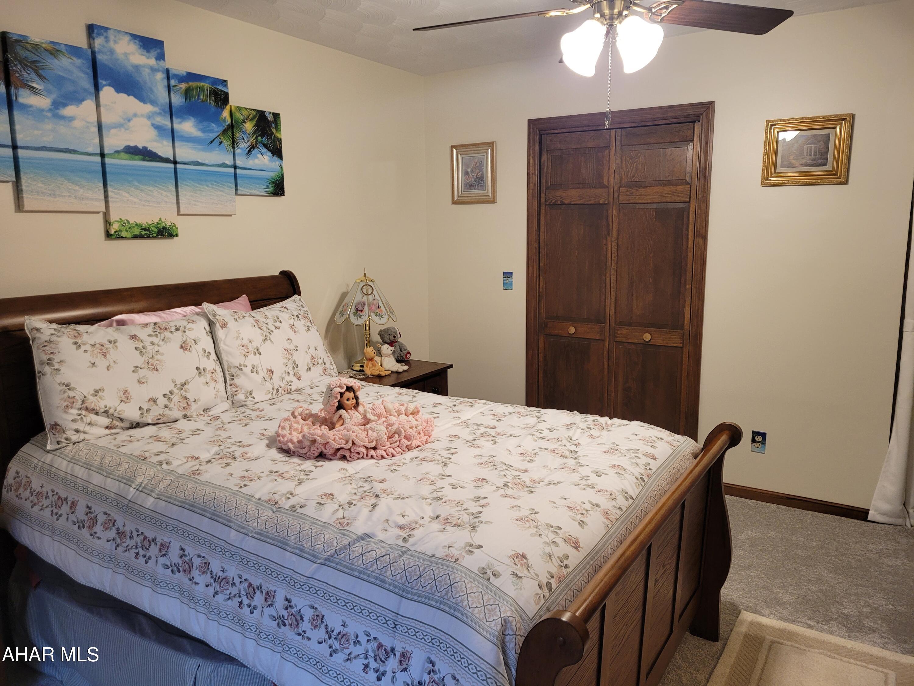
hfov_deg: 67.3
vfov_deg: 53.1
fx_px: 687
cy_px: 343
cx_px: 457
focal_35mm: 26
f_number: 1.8
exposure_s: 1/60
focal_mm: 5.4
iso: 200
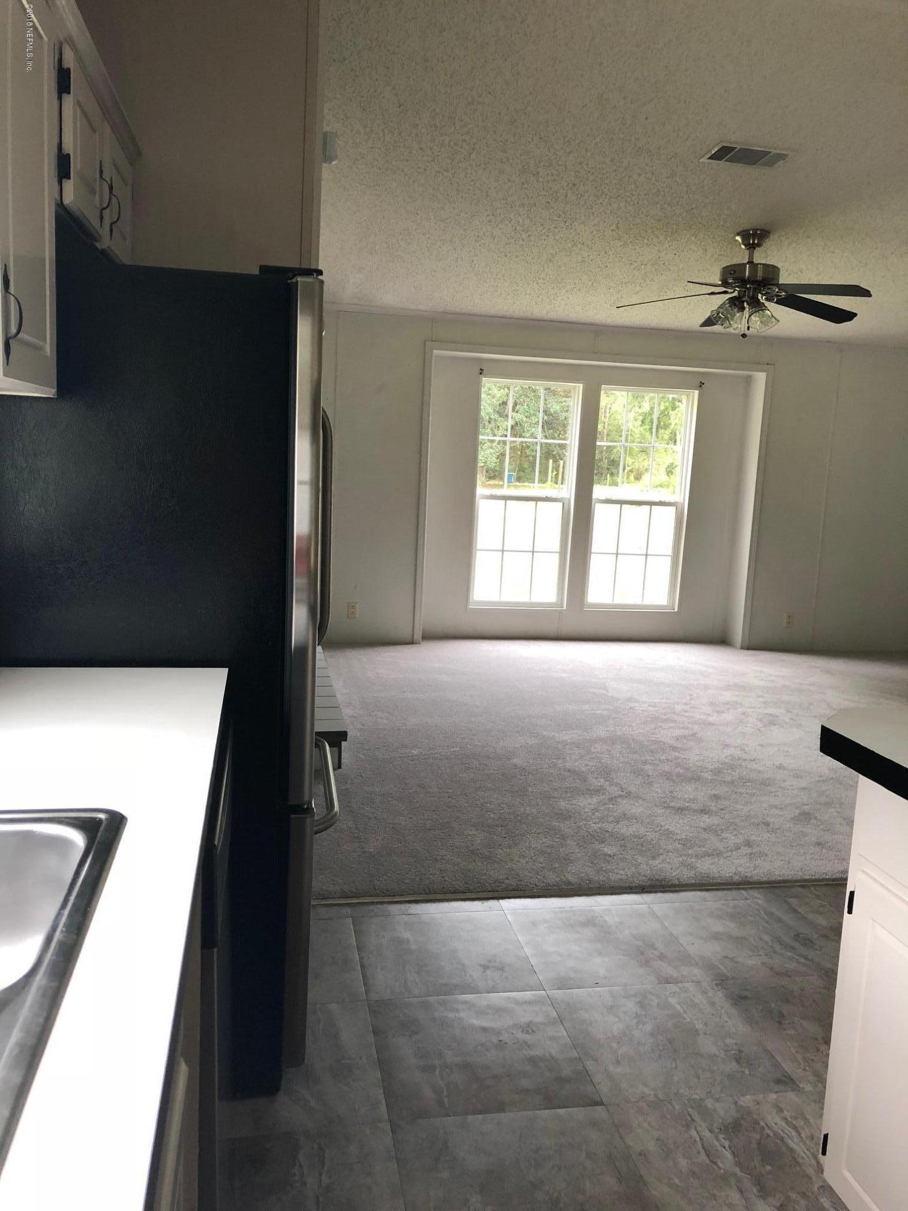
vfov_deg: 63.4
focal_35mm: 28
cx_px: 454
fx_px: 979
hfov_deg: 49.7
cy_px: 606
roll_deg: -3.0
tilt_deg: -6.8
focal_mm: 3.99
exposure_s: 1/30
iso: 32
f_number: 1.8
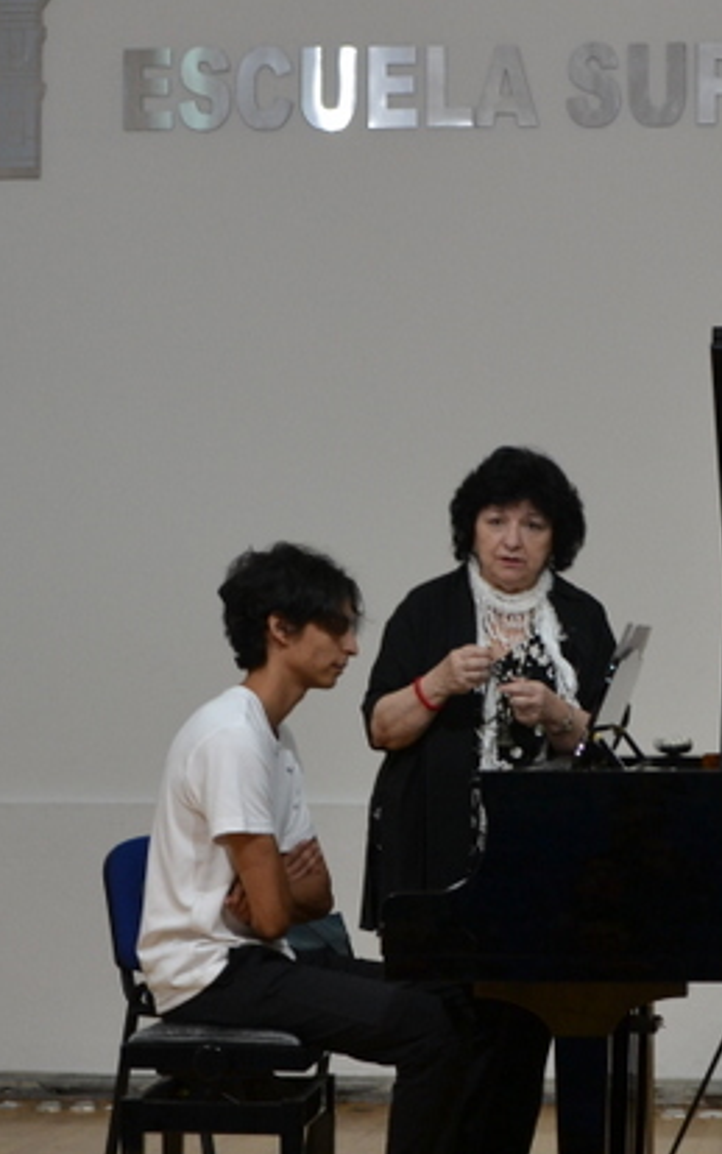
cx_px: 530
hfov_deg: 9.9
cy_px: 698
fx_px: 4161
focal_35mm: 132
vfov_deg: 15.8
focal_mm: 35
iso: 400
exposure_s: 1/60
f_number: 4
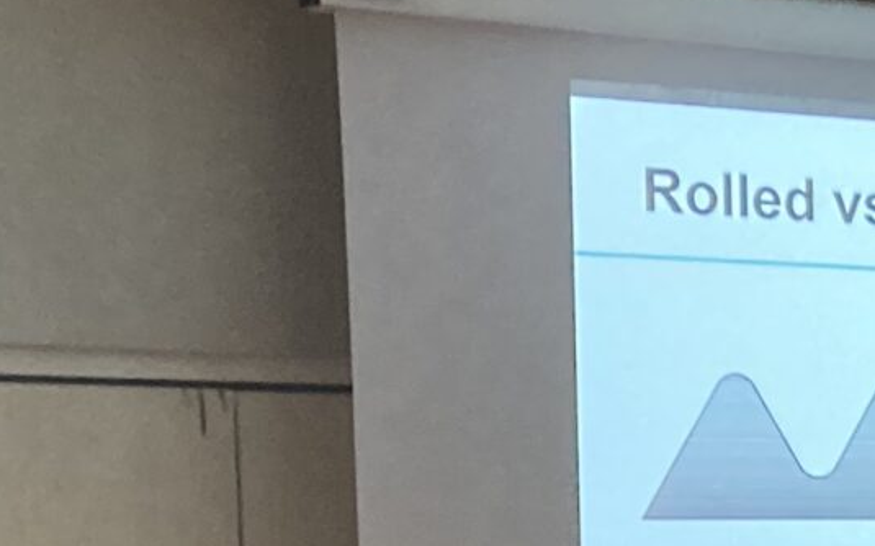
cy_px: 930
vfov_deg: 8.9
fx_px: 3385
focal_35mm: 142
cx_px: 1851
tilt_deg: -7.0
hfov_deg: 12.6
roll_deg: -1.7
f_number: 1.8
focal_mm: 3.99
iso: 250
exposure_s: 1/33
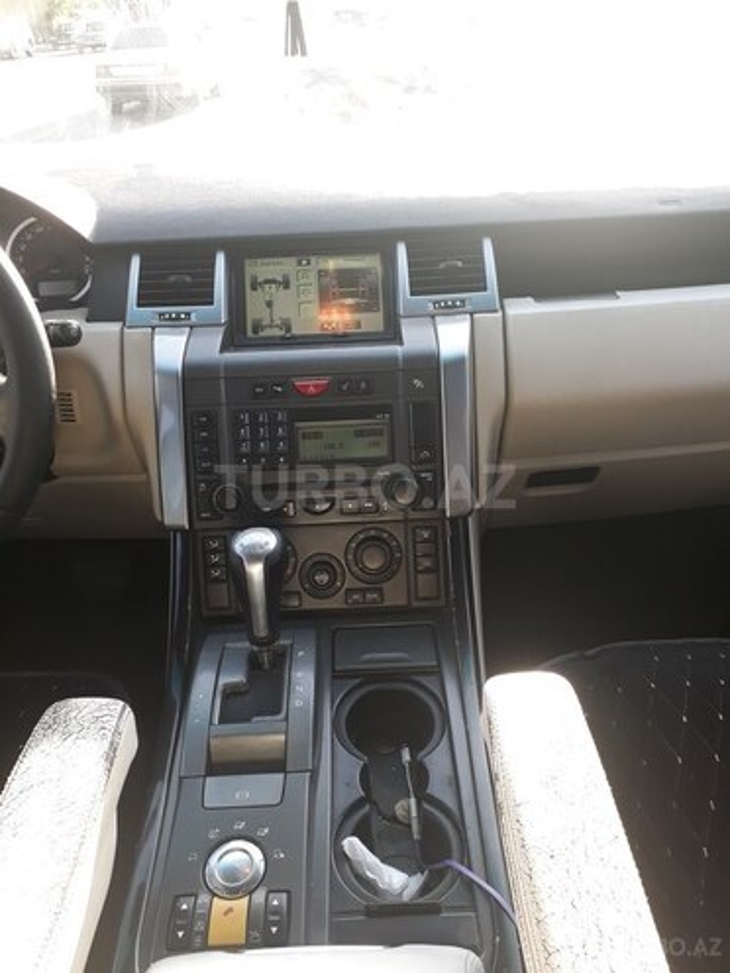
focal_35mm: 27
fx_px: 759
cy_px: 486
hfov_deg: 51.4
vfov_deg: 65.3
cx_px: 365
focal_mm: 3.6
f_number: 1.9
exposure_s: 1/100
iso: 64
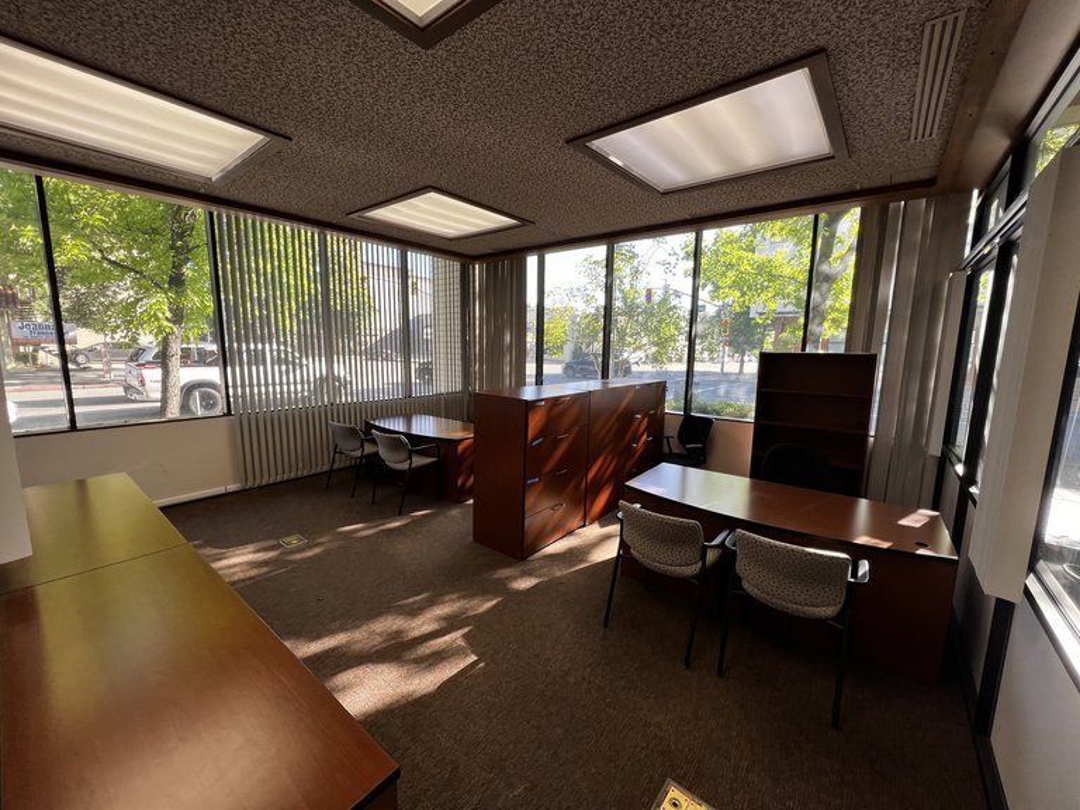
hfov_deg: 106.2
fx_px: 406
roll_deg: +0.0
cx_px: 540
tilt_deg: -6.6
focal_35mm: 13
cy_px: 405
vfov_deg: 89.9
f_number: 1.8
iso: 50
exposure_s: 1/99
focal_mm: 1.57
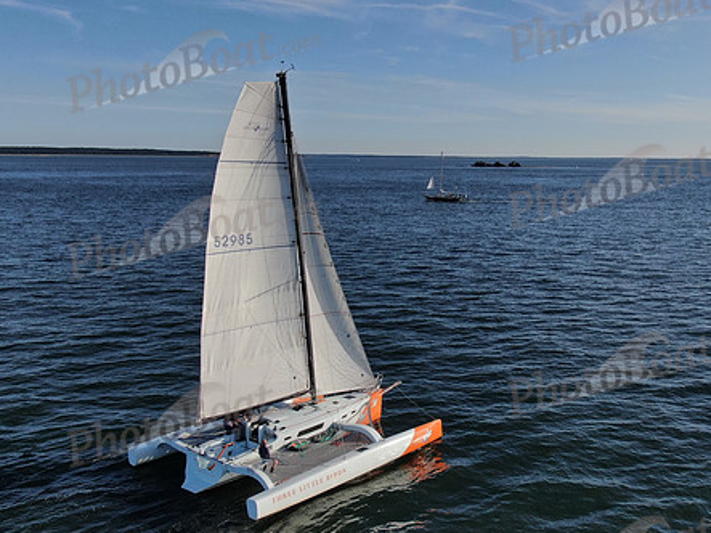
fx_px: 780
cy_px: 301
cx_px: 416
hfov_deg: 48.8
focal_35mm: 38
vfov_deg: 37.6
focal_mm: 5
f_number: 3
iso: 100
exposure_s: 1/2500
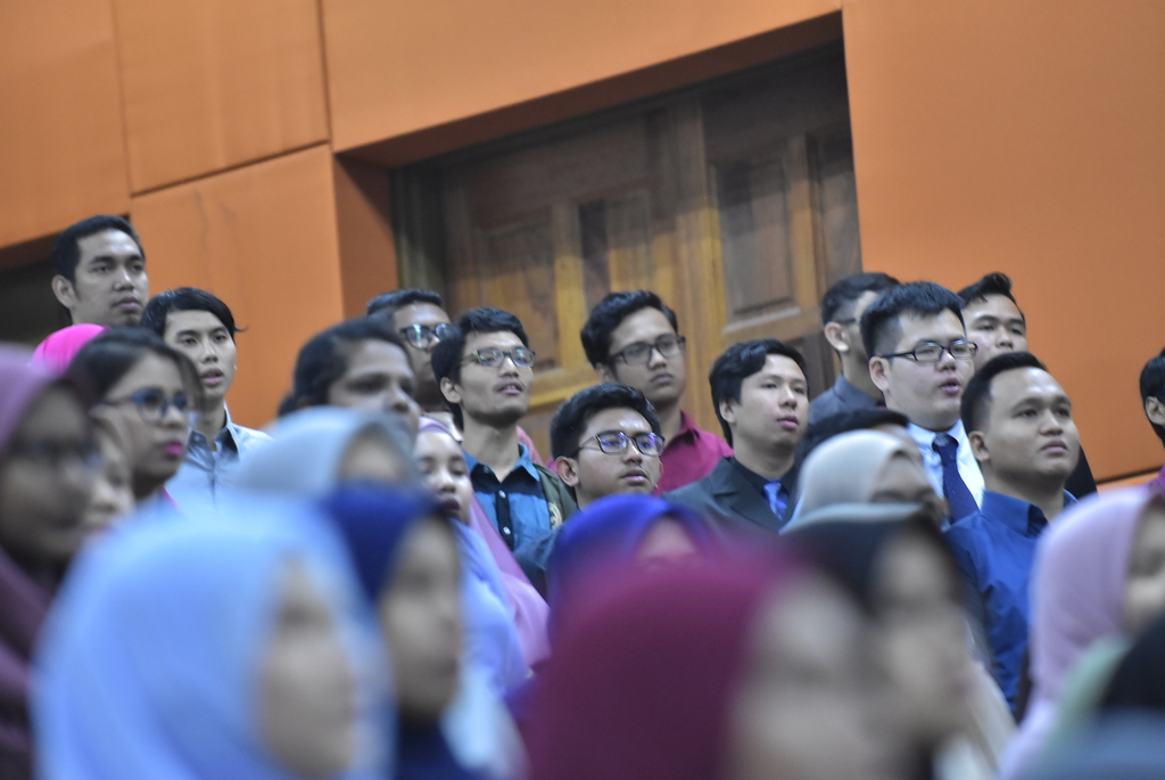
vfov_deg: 5.2
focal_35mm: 262
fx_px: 8503
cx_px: 582
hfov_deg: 7.8
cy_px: 390
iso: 2500
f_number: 2.8
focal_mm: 175
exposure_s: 1/100
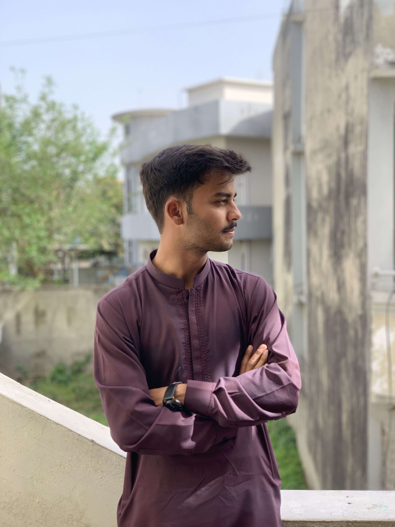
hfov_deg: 28.0
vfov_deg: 36.8
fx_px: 791
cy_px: 264
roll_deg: -0.1
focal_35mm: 52
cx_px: 198
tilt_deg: -1.8
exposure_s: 1/164
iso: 16
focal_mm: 6
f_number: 2.4
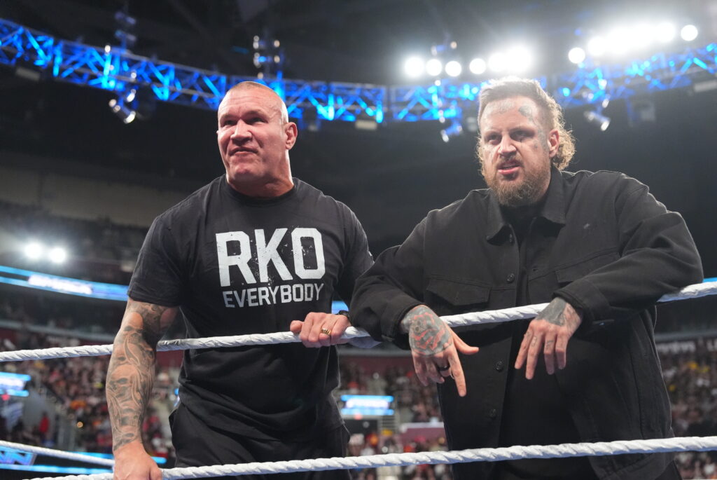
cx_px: 358
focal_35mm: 47
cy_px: 240
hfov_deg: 41.9
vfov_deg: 28.7
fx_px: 937
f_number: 2.8
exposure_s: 1/800
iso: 8000
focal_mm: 47
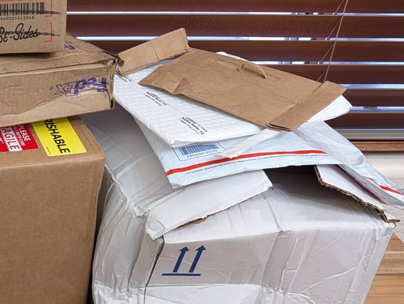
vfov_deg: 24.4
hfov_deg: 28.6
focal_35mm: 60
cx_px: -60
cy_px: 101
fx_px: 701
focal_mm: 6.9
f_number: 1.68
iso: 170
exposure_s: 1/30
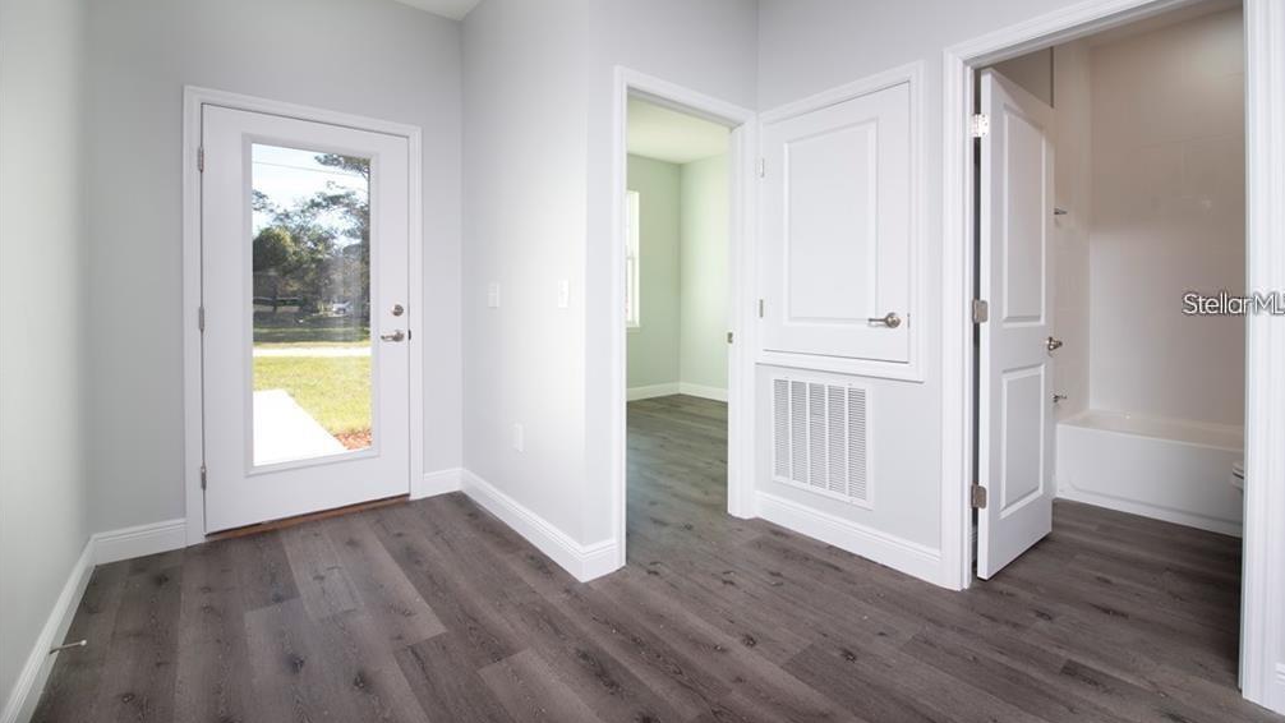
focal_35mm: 16
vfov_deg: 66.7
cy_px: 303
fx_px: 545
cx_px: 650
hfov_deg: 99.4
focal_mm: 15
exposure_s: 1/50
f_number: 10
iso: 400
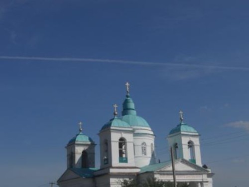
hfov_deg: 35.5
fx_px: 388
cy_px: 94
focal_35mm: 54
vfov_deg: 27.0
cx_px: 124
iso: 80
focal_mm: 9.8
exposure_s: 1/250
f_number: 12
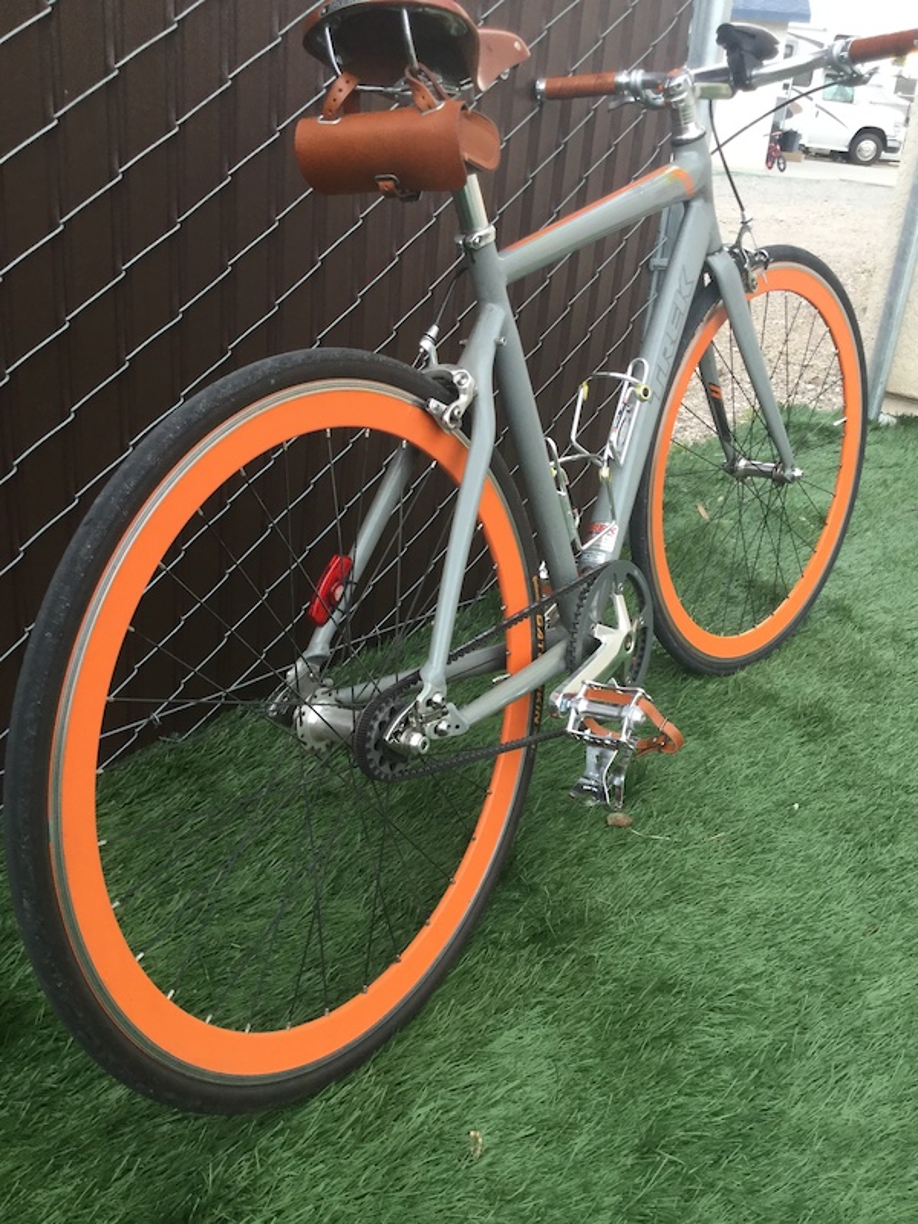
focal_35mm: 31
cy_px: 612
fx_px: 1096
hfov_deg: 45.4
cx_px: 459
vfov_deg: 58.4
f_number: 2.4
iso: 32
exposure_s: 1/40
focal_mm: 3.3
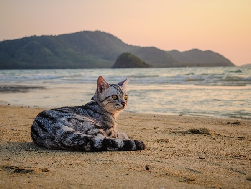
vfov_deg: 22.3
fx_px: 479
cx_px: 126
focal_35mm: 66
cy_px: 94
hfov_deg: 29.4
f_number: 3.2
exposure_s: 1/250
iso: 80
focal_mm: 14.1
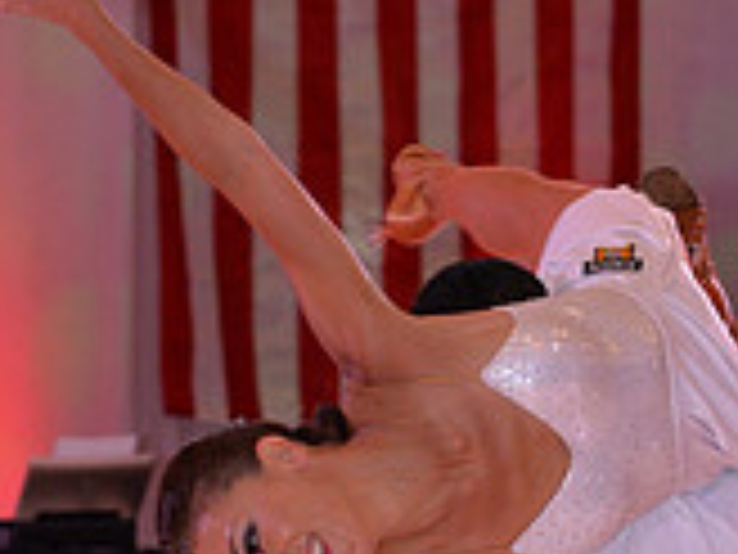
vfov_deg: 4.2
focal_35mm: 356
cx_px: 457
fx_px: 7590
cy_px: 793
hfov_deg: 5.6
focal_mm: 105
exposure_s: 1/250
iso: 1600
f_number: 5
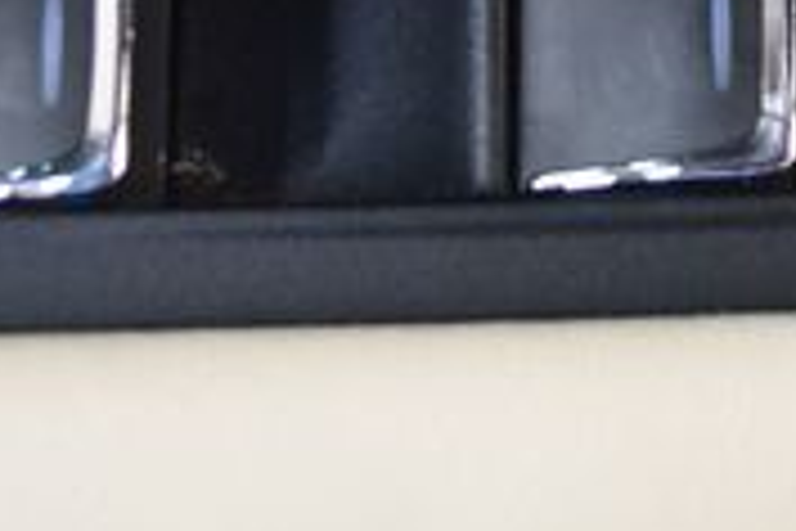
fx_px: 3117
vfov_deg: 9.3
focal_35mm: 141
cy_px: -392
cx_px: 971
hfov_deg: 14.1
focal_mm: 26
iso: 5600
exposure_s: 1/60
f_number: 4.2
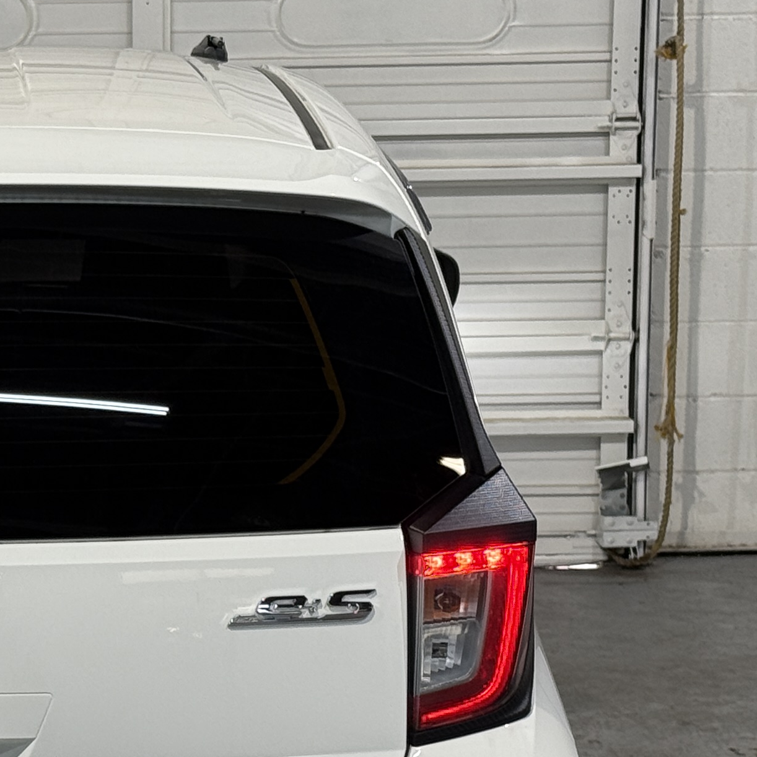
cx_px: -65
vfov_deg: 12.4
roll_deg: +0.7
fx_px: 3464
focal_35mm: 140
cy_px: 543
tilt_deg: -9.3
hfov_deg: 12.3
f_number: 1.78
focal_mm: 6.76
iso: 50
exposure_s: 1/60
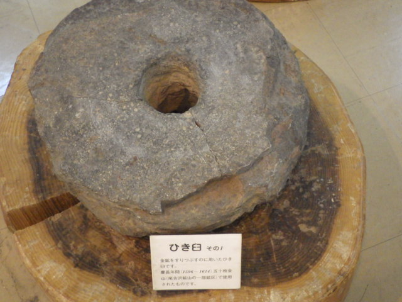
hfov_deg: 35.5
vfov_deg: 27.0
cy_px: 151
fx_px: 627
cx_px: 201
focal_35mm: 54
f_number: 3.4
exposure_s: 1/15
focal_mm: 9.6
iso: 1600
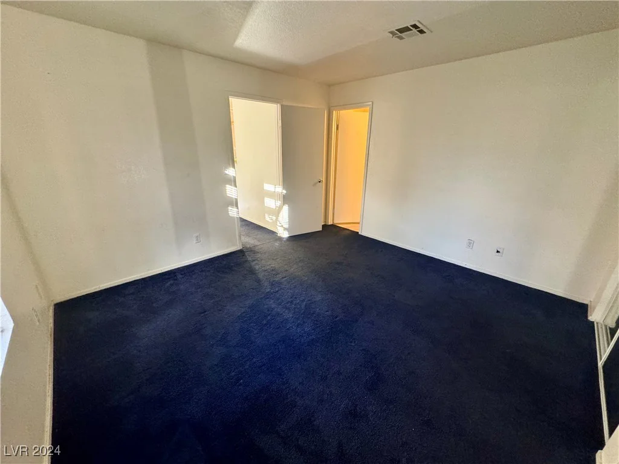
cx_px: 310
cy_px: 232
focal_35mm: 14
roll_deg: -1.1
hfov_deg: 102.1
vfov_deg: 85.7
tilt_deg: -18.9
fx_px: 250
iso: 500
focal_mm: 2.22
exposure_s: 1/60
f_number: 2.2
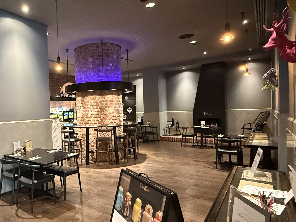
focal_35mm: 25
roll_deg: +2.2
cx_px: 81
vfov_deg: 54.8
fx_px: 214
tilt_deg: -1.1
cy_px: 118
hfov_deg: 65.9
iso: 1000
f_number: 2.2
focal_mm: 2.22
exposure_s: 1/50
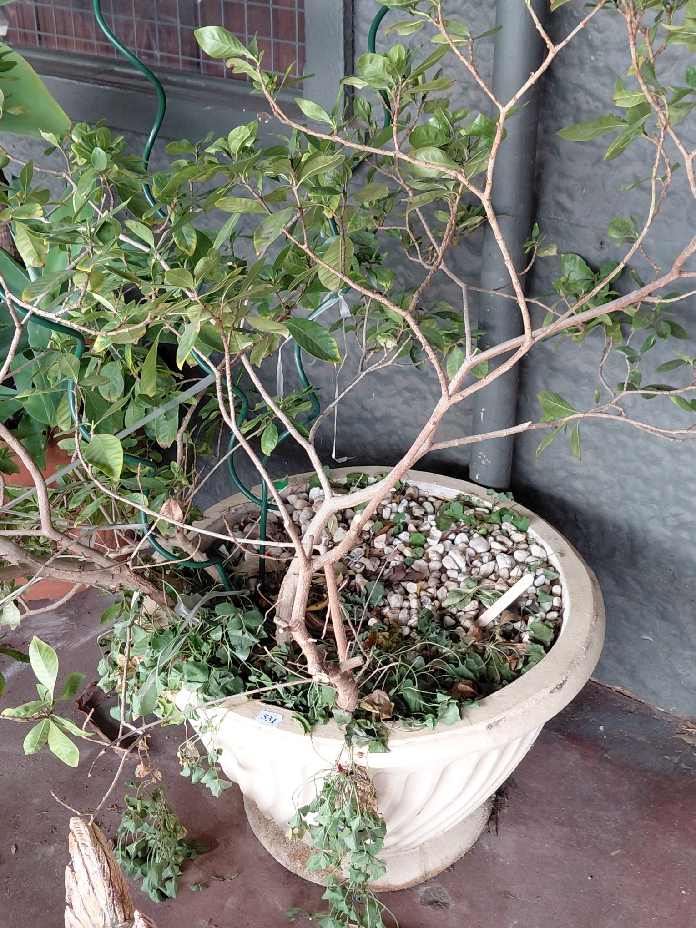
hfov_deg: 54.9
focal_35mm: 25
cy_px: 464
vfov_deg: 69.4
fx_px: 670
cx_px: 348
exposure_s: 1/120
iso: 125
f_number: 1.8
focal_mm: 4.69
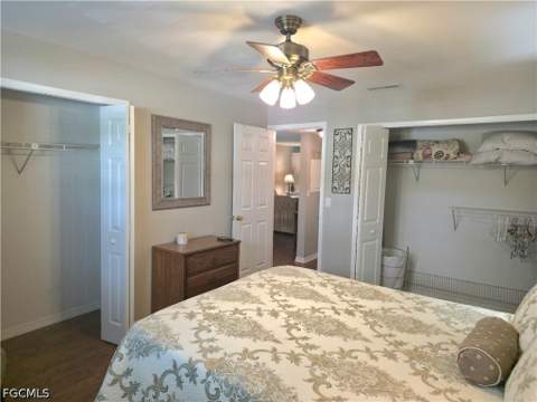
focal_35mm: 23
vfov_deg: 58.9
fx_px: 357
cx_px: 268
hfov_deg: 73.9
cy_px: 201
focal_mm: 6.25
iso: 320
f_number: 1.7
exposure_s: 1/120
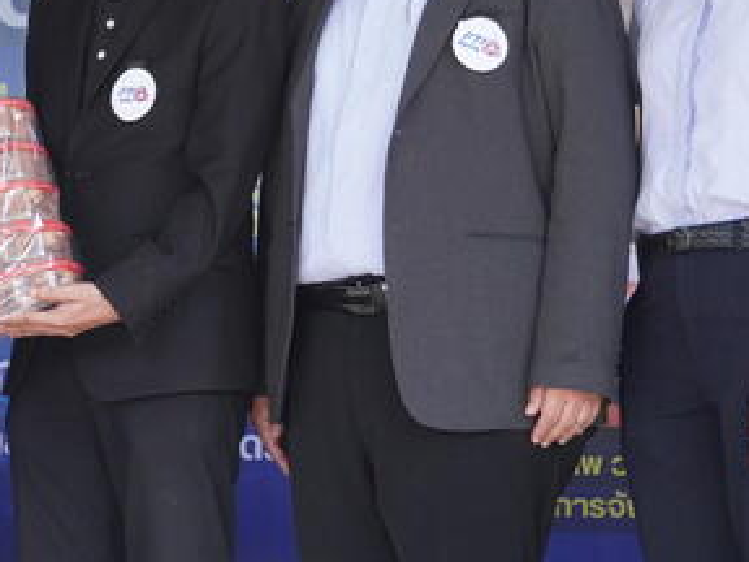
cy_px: 103
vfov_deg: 10.7
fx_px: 2987
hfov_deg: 14.1
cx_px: 52
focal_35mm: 138
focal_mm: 43
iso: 1250
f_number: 6.3
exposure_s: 1/320
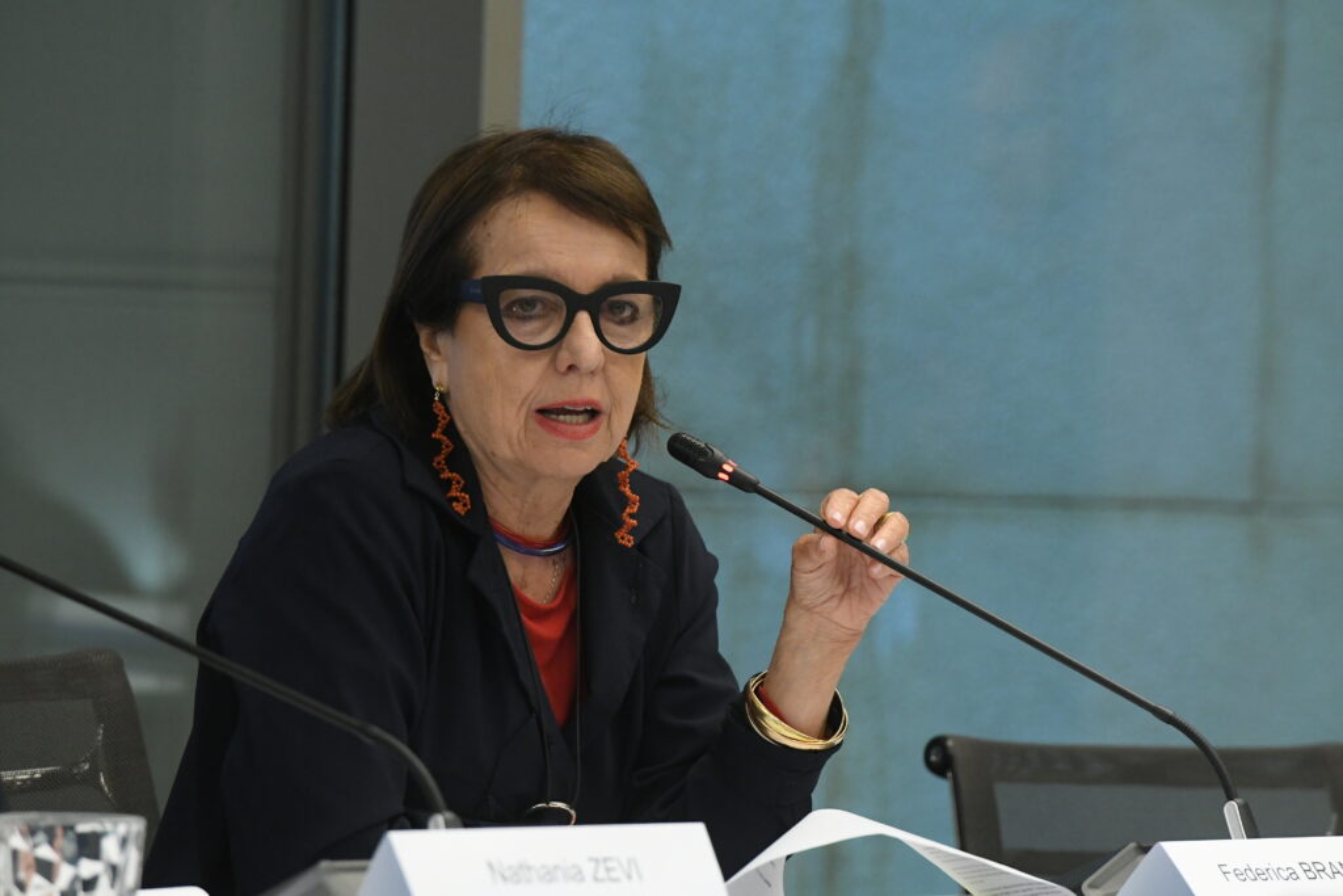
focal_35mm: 300
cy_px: 448
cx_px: 672
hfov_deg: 6.9
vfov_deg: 4.6
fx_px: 11192
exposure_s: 1/200
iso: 4000
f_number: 4.5
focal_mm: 200
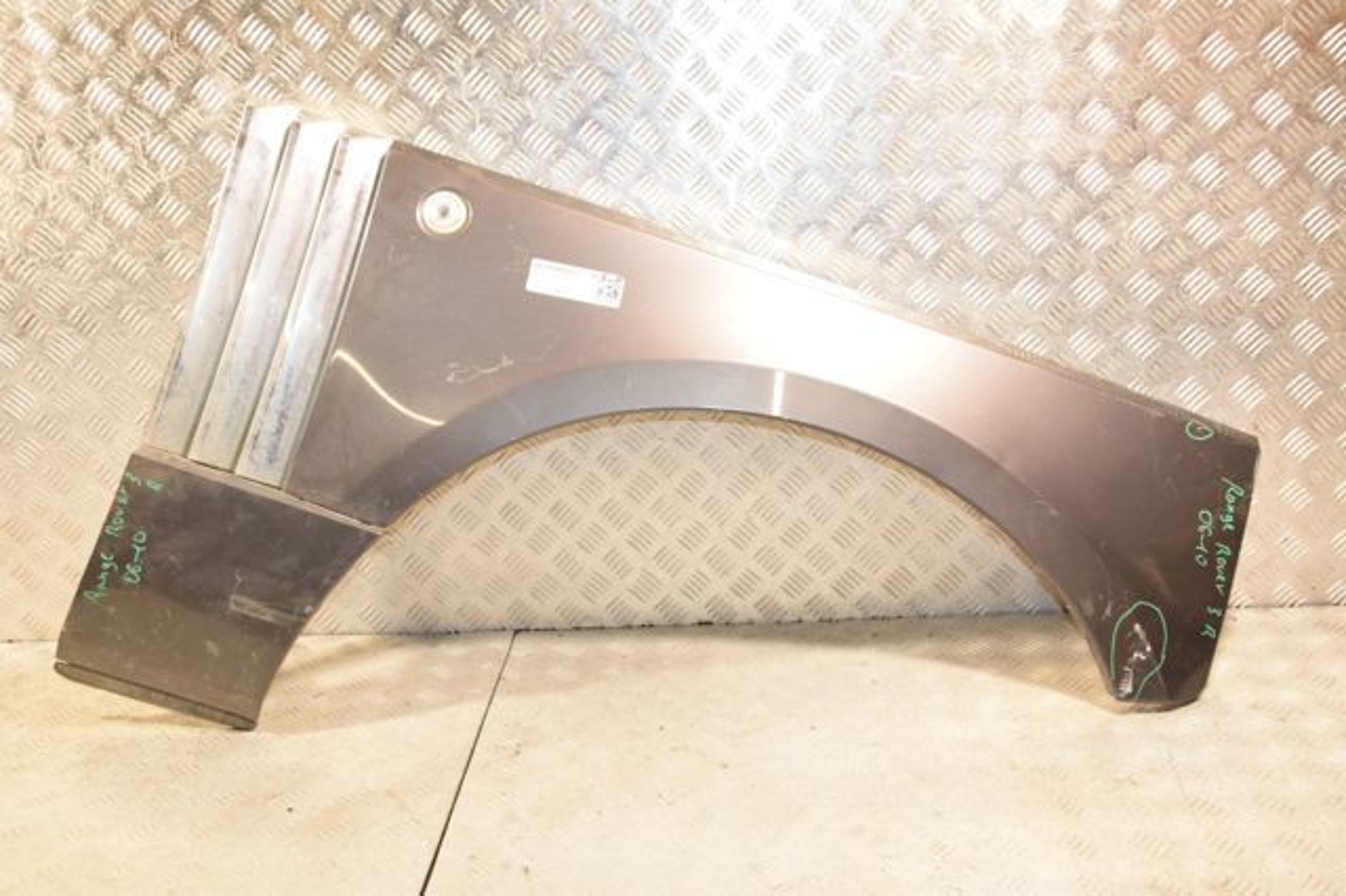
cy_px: 448
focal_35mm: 39
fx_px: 1457
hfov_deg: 49.6
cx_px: 673
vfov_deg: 34.2
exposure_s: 1/160
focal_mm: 26
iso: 1600
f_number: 5.6
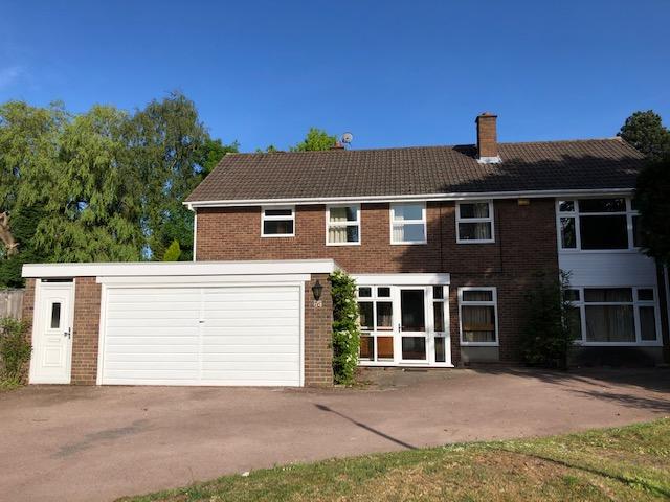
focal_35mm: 28
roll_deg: -0.3
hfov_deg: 63.4
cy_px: 251
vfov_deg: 49.7
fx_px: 542
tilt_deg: +9.7
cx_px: 335
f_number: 1.8
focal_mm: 3.99
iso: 20
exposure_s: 1/2315
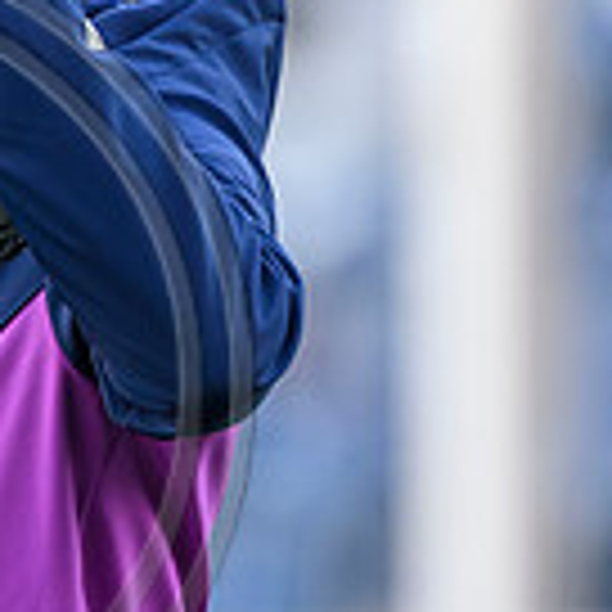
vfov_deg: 0.8
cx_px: -102
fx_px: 42745
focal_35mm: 2137
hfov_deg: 0.8
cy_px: 360
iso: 1000
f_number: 2.8
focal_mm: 400
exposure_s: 1/1250
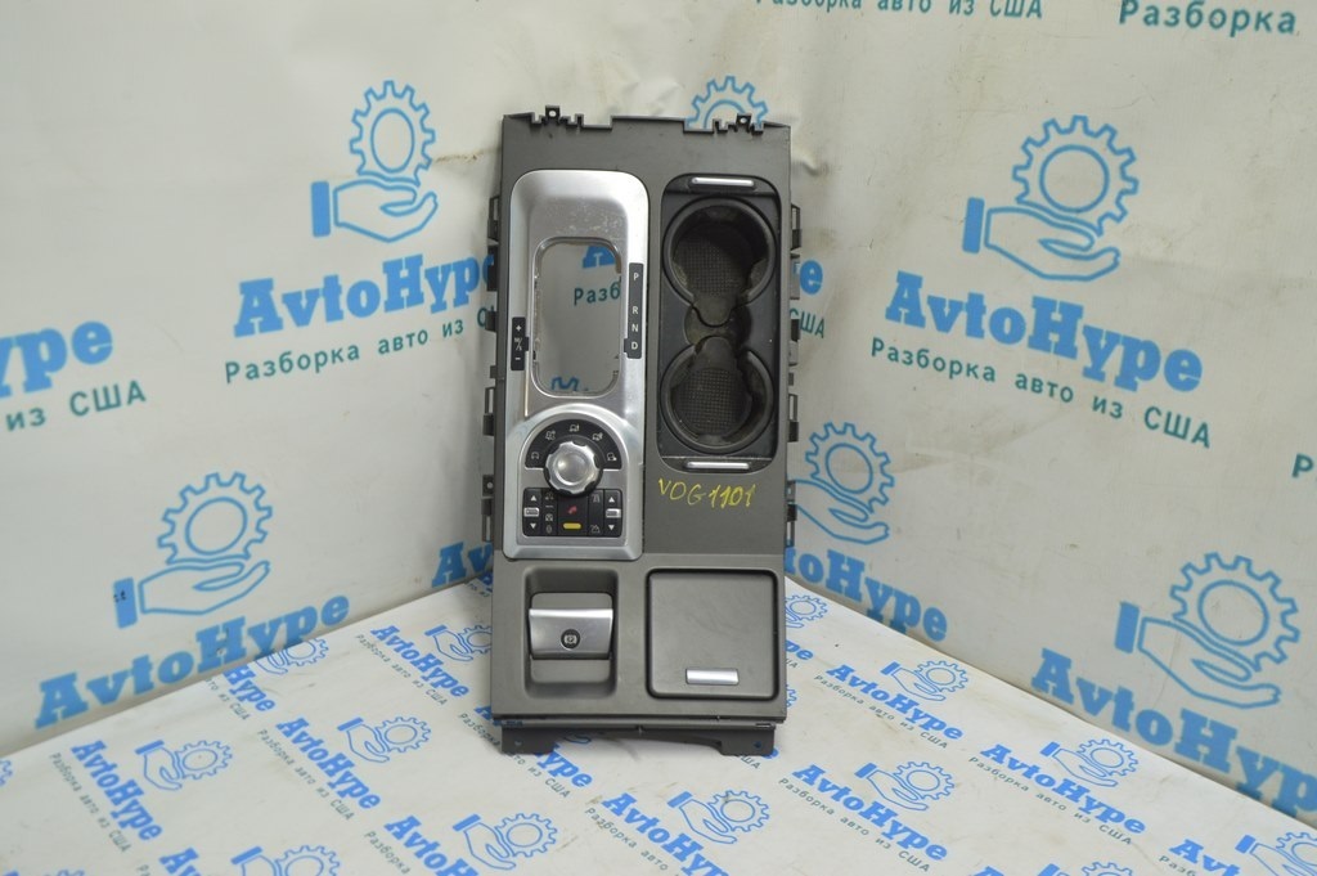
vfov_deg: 39.9
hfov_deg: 57.3
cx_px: 658
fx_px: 1206
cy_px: 438
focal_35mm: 33
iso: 400
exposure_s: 1/20
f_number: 5.6
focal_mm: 22
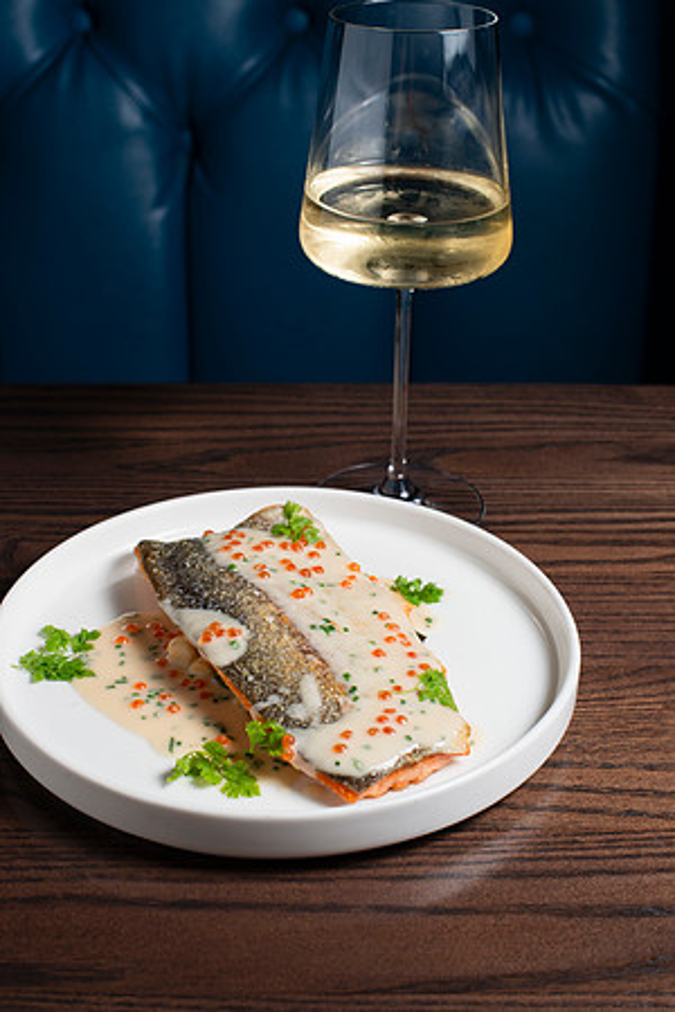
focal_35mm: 50
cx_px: 338
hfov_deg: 27.0
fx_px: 1406
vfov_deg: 39.6
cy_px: 506
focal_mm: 50
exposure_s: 1/200
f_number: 8
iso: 200
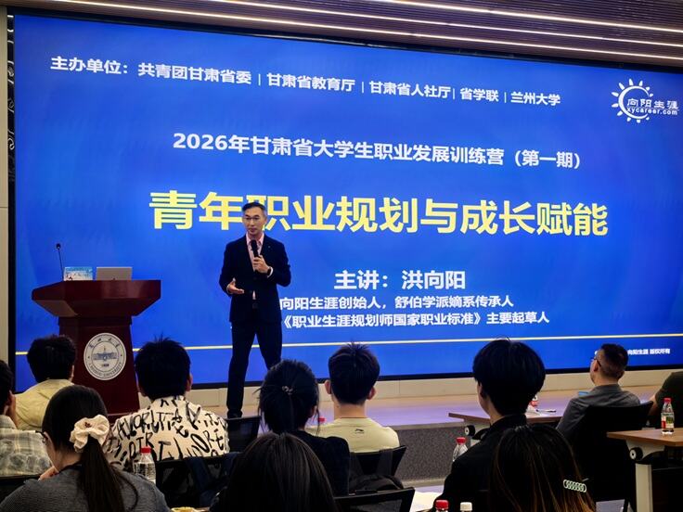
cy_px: 256
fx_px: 1421
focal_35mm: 72
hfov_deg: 27.0
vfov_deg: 20.4
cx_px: 342
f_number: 2
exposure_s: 1/100
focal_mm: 5.75
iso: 160
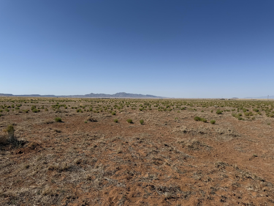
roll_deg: +0.2
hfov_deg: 71.6
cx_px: 137
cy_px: 103
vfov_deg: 56.8
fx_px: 190
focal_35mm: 24
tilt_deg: -2.4
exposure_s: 1/8130
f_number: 1.78
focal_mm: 6.76
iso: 80
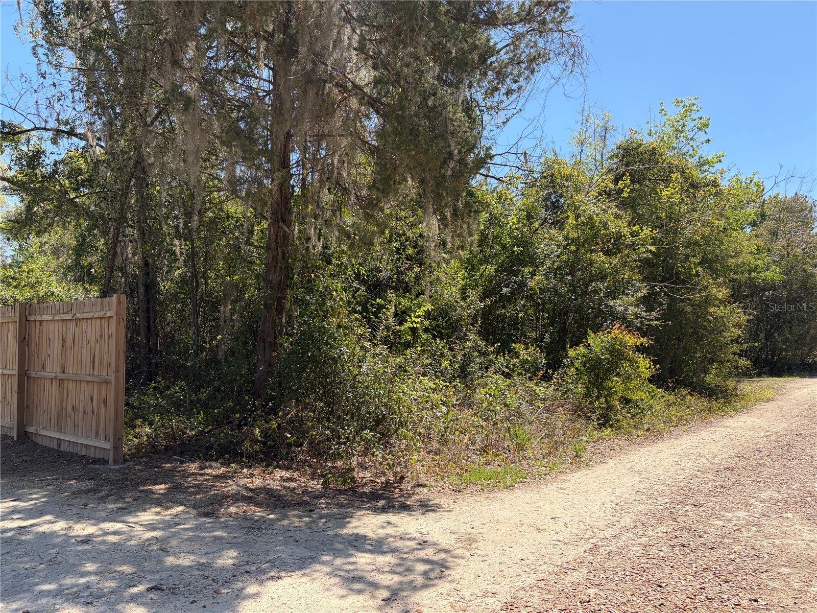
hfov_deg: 67.3
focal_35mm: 26
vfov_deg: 53.1
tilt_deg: +2.4
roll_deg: +0.1
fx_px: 614
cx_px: 408
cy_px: 306
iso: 50
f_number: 1.6
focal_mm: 5.96
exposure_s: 1/1848
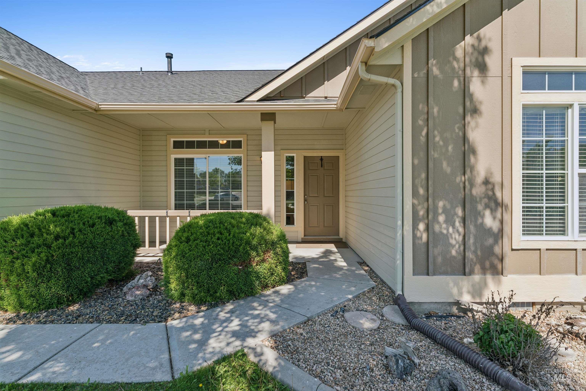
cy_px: 196
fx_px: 296
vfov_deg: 66.8
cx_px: 293
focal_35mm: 18
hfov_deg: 89.4
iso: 400
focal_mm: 18.2
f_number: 13
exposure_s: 1/100
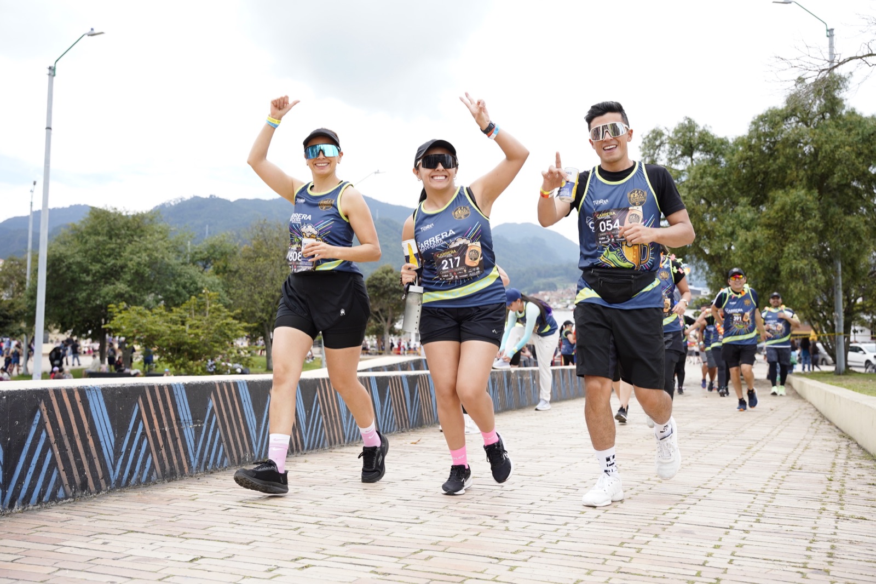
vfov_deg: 37.1
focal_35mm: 36
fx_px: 868
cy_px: 292
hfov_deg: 53.5
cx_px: 438
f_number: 4
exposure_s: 1/1250
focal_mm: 35.7
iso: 500
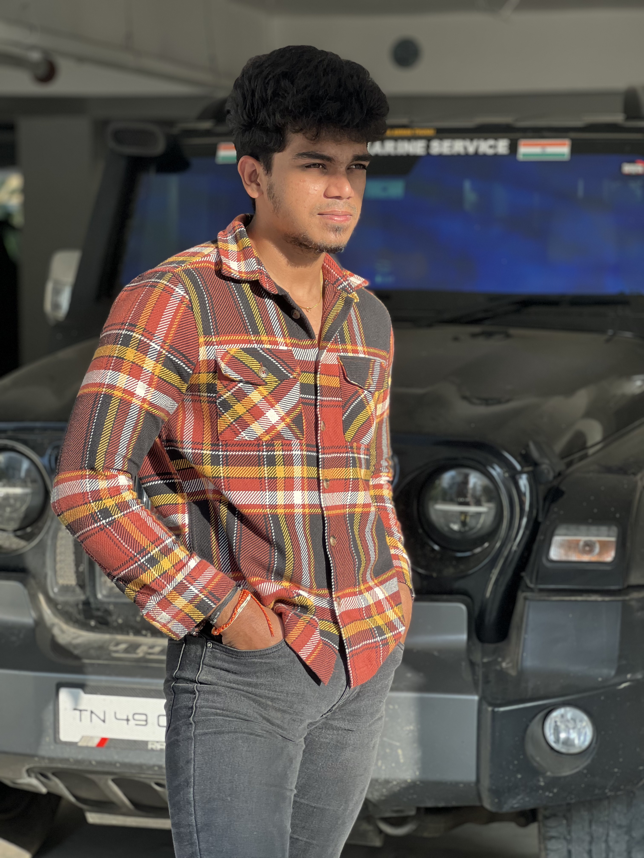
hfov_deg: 19.1
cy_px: 429
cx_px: 322
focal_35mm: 77
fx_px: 1910
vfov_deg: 25.3
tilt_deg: -4.8
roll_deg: +0.7
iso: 40
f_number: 2.8
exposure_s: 1/121
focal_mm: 9
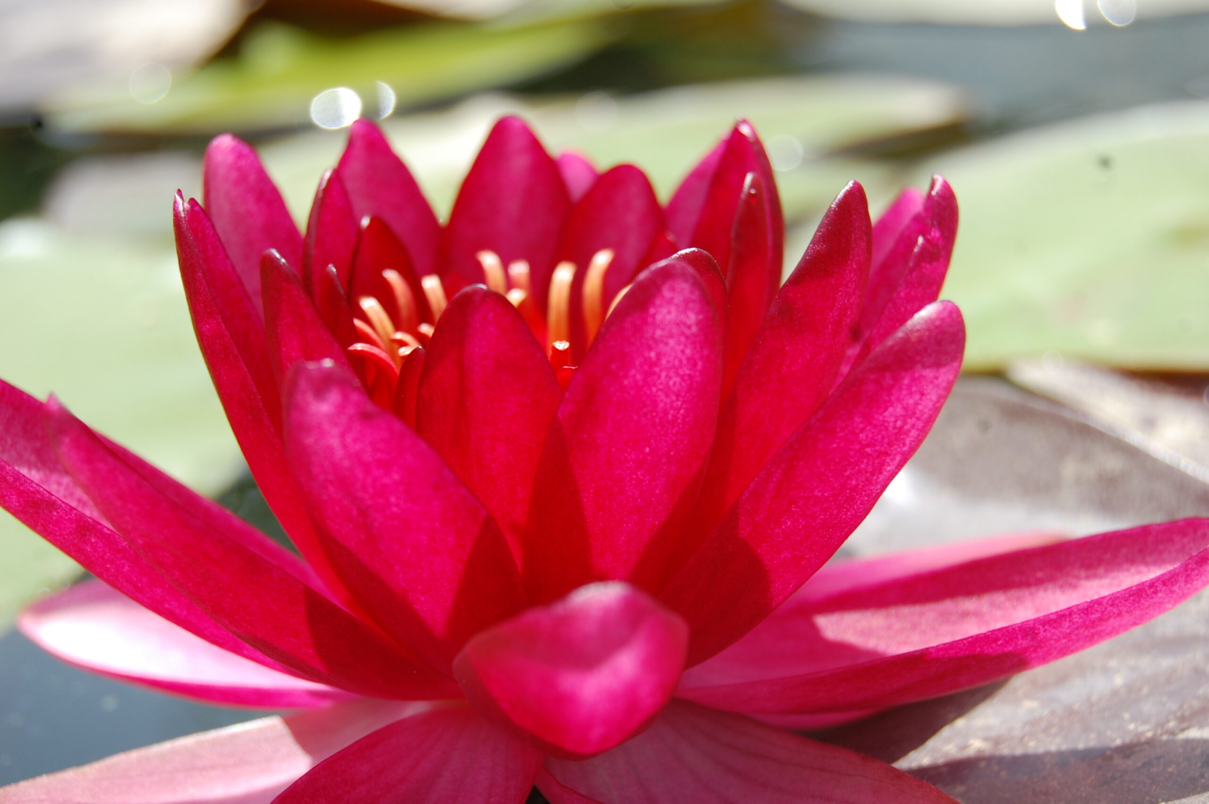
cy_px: 402
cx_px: 604
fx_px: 2768
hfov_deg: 24.6
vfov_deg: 16.5
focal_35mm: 82
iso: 200
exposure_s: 1/250
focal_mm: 55
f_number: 8
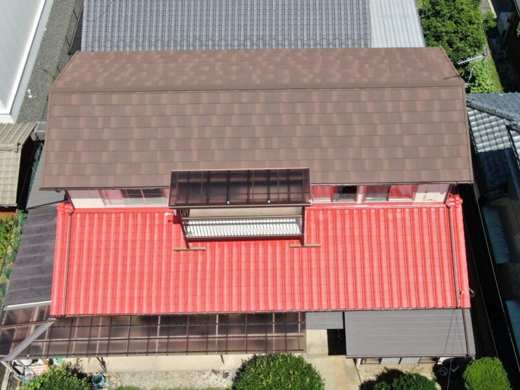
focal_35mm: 33
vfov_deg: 42.9
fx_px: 496
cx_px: 260
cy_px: 195
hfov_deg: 55.4
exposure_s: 1/1000
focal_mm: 5.57
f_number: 3.2
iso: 100
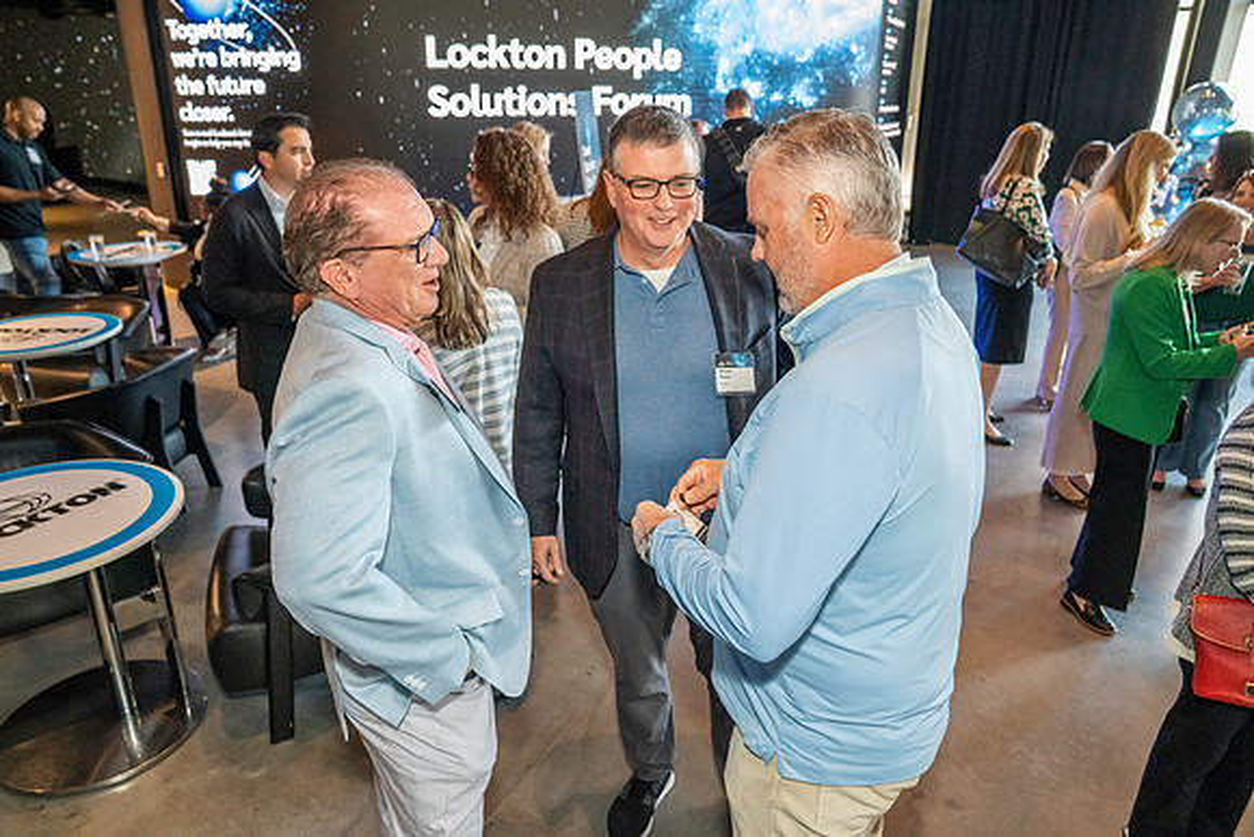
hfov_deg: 73.7
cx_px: 627
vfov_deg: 53.2
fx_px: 836
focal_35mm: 24
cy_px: 418
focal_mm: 24
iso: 6400
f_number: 4
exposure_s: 1/160
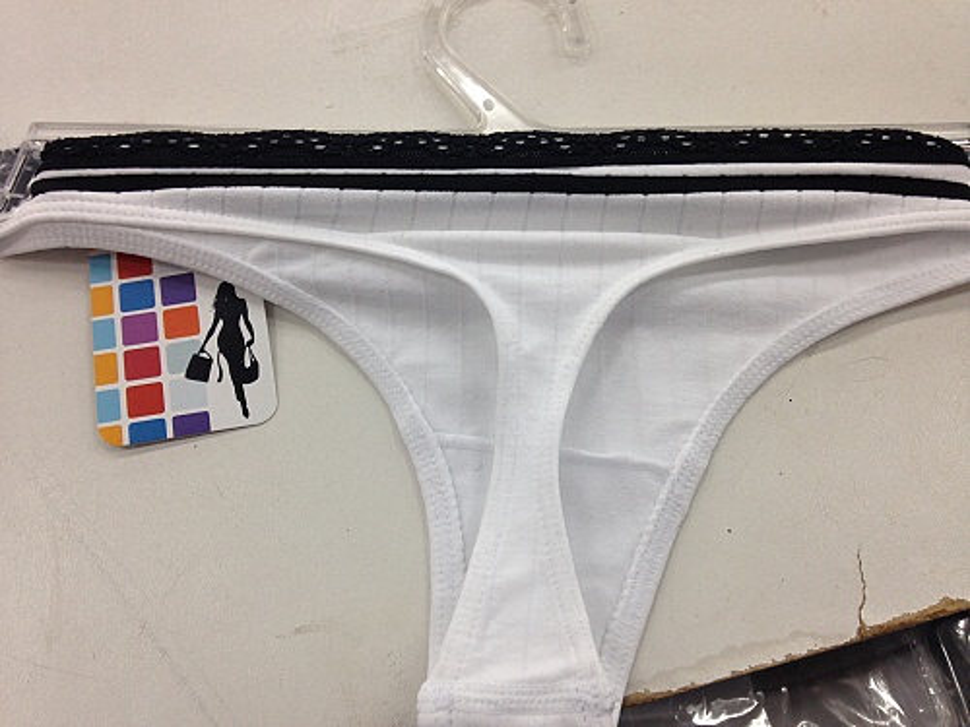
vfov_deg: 42.9
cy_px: 364
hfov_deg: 55.4
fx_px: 925
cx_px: 485
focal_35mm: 33
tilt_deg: -62.1
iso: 50
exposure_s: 1/24
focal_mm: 4.12
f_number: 2.4
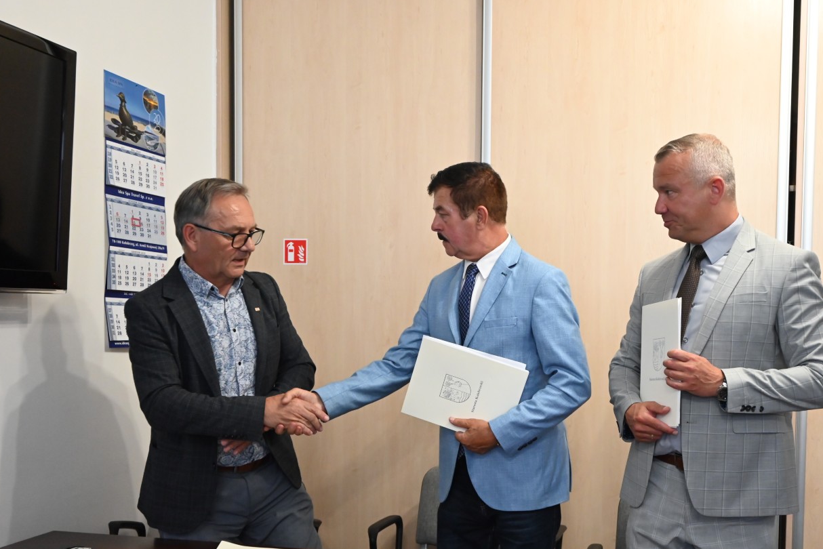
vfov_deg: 32.7
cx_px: 532
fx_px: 930
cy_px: 361
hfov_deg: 47.2
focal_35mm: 41
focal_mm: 30.5
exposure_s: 1/125
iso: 3200
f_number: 4.8
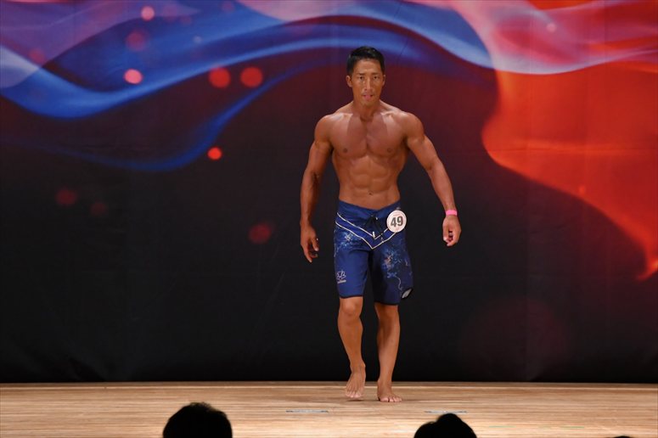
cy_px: 219
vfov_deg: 4.8
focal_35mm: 285
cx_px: 329
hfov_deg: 7.2
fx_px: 5207
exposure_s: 1/400
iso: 3200
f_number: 5.6
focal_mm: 190
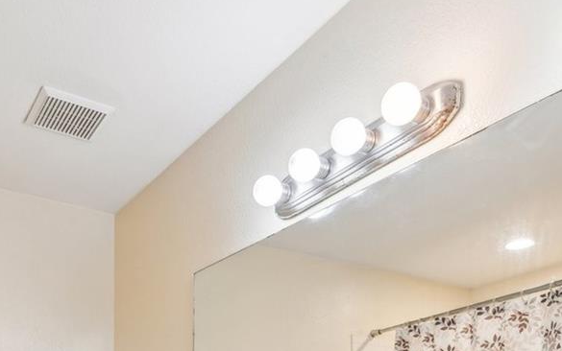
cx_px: 196
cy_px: 475
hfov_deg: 49.6
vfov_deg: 26.8
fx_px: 598
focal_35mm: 39
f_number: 8
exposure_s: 1/10
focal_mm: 14
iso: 200
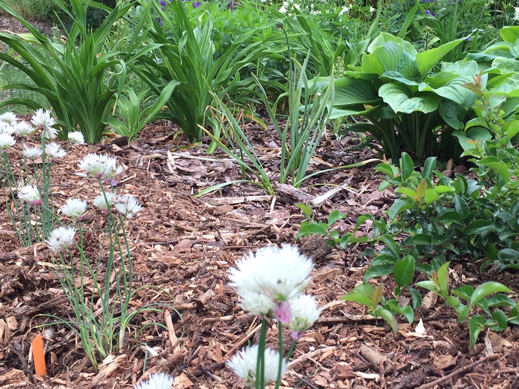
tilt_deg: -6.5
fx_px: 705
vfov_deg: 30.8
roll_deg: -1.9
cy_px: 164
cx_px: 305
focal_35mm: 47
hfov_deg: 40.3
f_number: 2.2
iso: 50
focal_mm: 4.15
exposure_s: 1/100
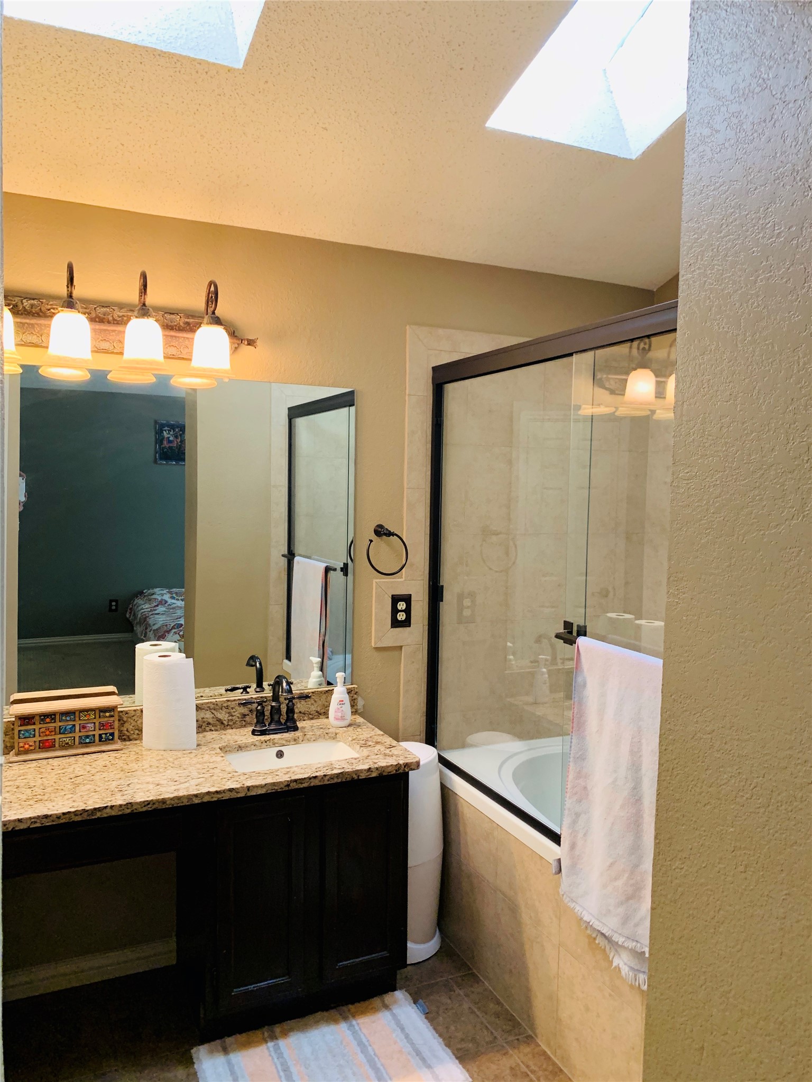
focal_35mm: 26
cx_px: 406
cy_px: 541
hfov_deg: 53.1
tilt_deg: -2.4
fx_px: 813
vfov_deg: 67.3
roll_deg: -1.5
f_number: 1.8
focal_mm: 4.25
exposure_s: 1/60
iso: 250
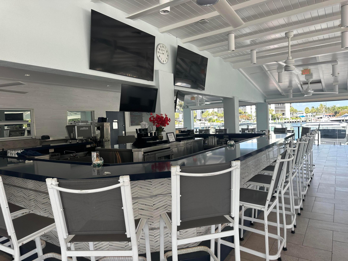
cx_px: 174
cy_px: 130
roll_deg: +2.3
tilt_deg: -2.6
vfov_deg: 56.8
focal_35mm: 24
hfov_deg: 71.6
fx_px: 241
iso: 80
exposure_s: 1/694
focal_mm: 6.86
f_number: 1.78
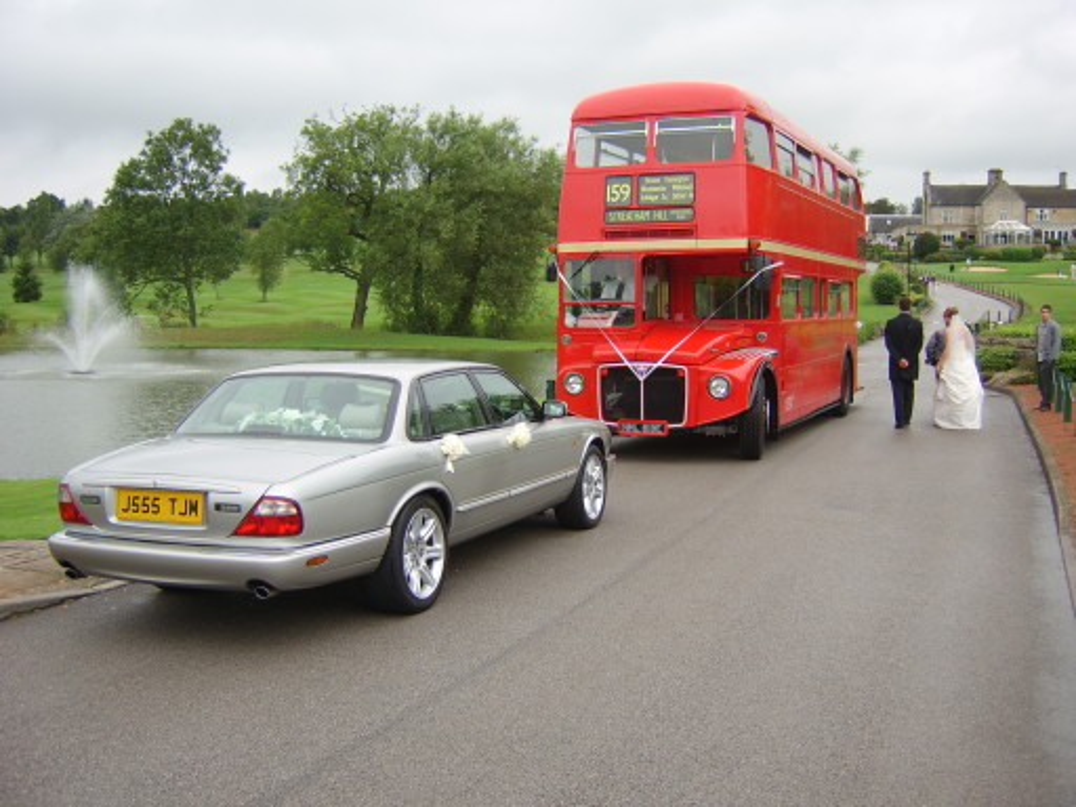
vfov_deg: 45.4
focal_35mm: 31
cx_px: 538
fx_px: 964
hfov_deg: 58.4
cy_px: 404
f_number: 2.7
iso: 50
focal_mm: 8.13
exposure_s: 1/114
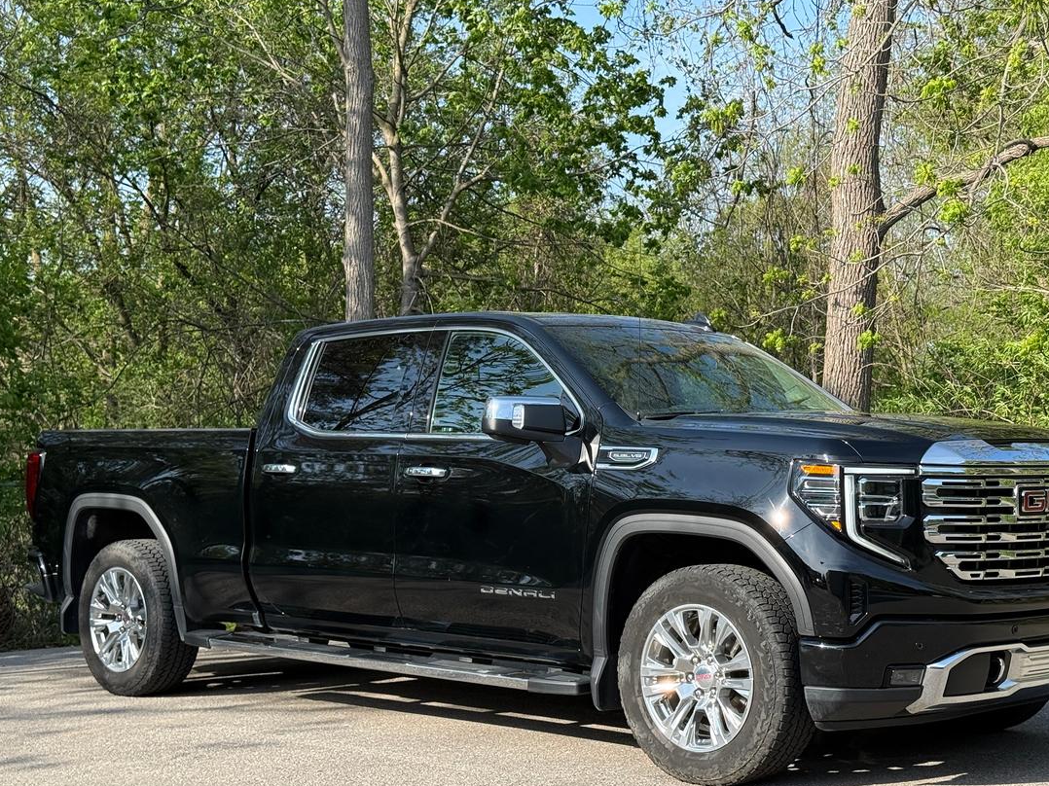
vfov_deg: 25.6
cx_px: 592
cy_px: 441
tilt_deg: -0.7
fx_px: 1727
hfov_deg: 33.7
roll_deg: +0.7
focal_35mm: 57
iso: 80
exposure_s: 1/1715
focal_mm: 6.76
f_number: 1.78
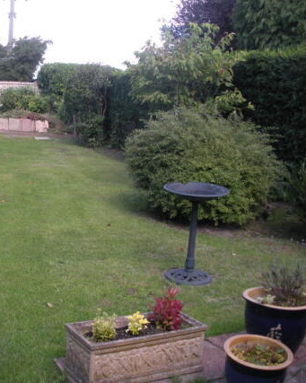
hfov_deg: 30.6
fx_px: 544
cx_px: 56
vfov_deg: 38.8
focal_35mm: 48
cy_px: 190
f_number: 3.5
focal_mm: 6.3
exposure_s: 1/129
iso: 64
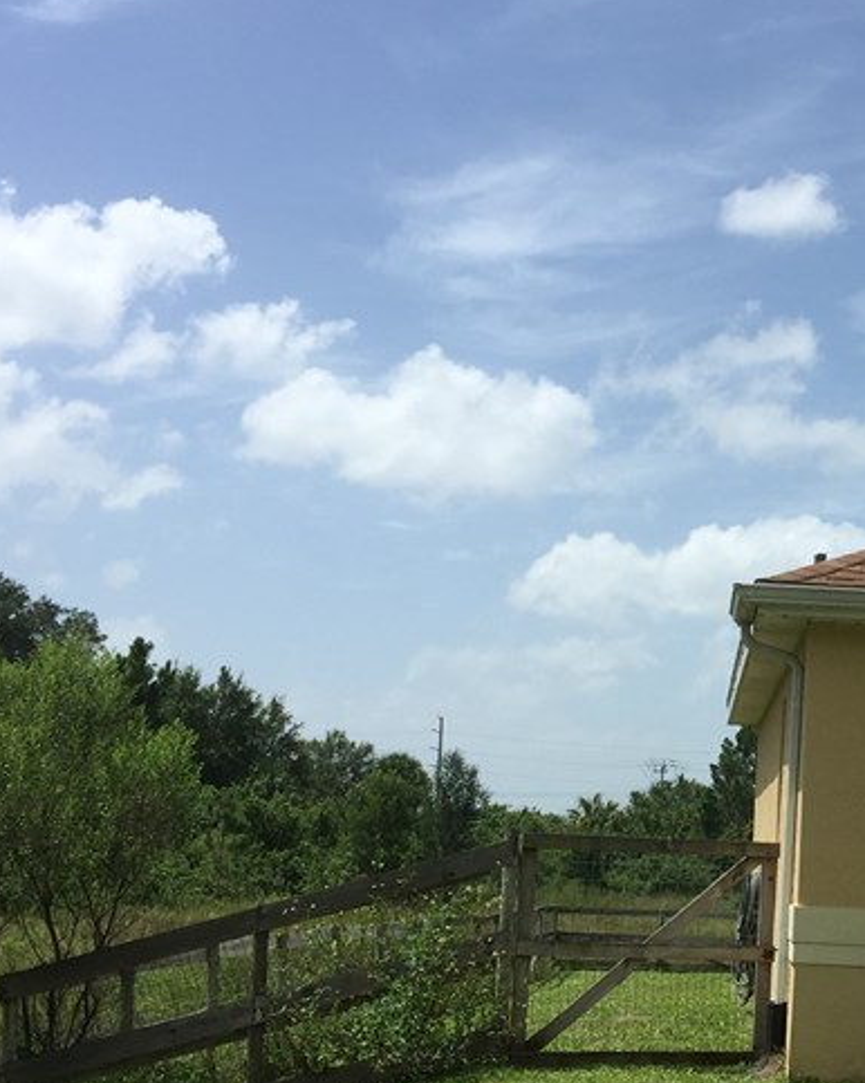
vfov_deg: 31.3
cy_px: 704
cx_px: 816
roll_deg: -4.6
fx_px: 1921
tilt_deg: +5.8
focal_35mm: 60
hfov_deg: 24.5
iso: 32
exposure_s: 1/2475
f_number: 2.2
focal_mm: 4.15
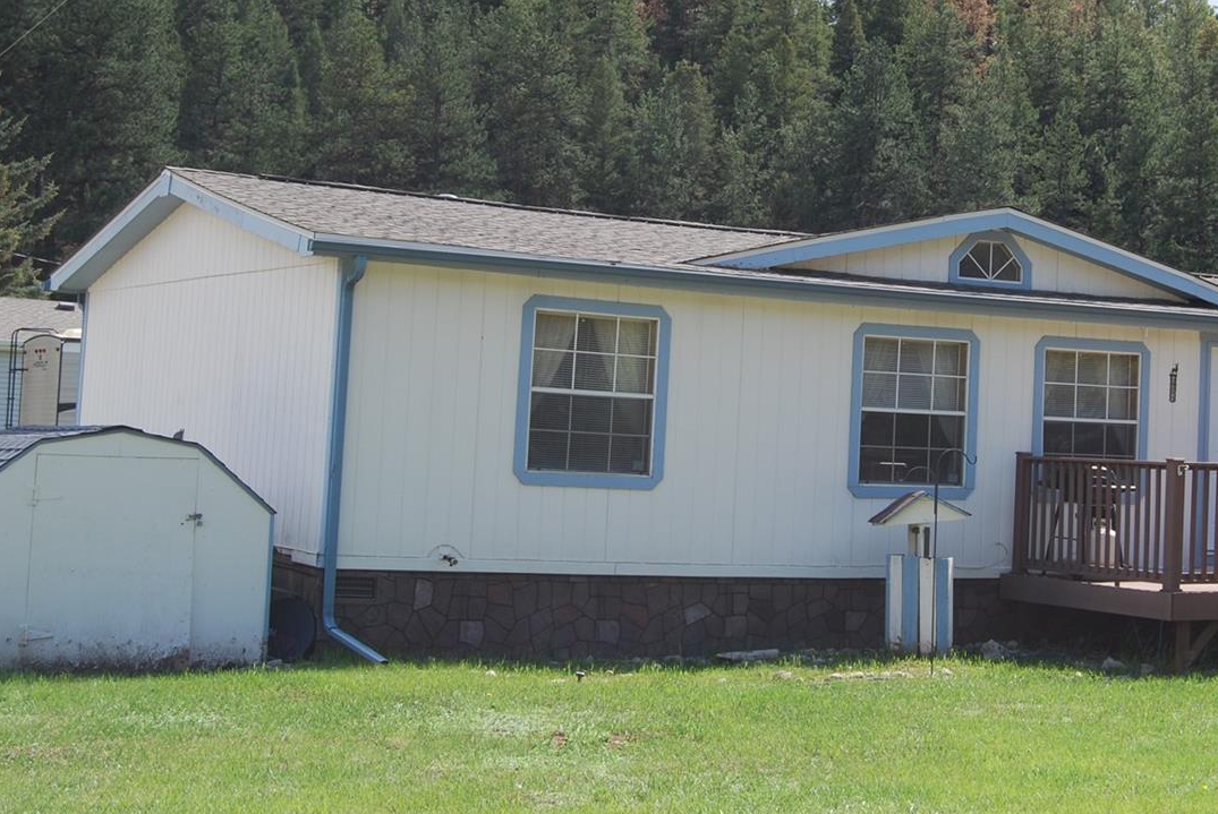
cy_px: 259
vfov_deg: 20.3
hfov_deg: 29.8
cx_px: 812
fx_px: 2269
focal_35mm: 67
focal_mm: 30
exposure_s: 1/160
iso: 100
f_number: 6.3
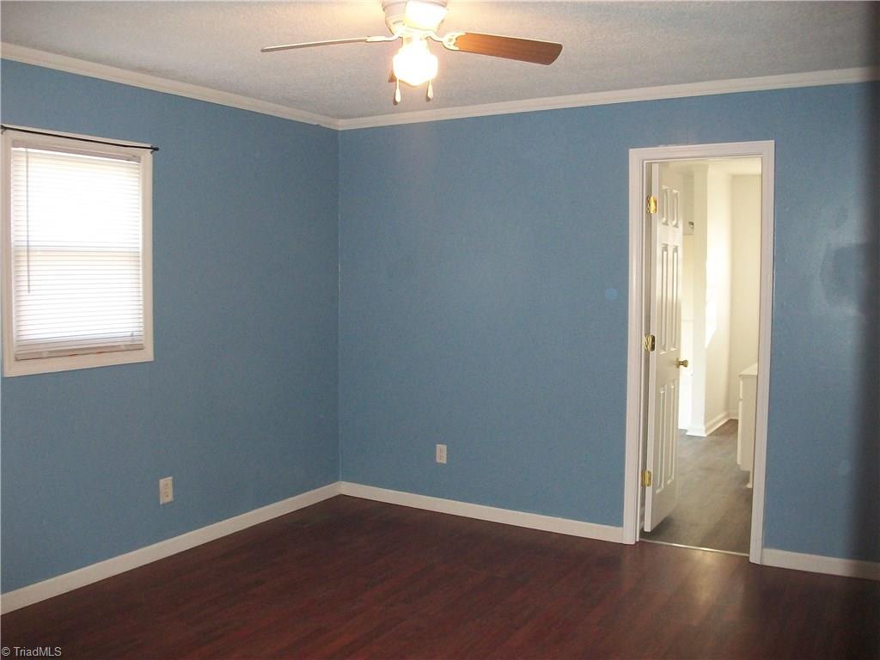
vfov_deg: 44.2
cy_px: 330
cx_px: 440
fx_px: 813
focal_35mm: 32
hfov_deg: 56.8
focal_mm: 5.7
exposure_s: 1/30
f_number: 2.9
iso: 240
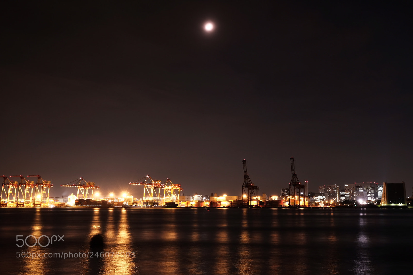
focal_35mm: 40
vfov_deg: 33.4
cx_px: 206
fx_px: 459
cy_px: 138
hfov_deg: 48.5
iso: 200
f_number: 8
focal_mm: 26.5
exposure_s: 30
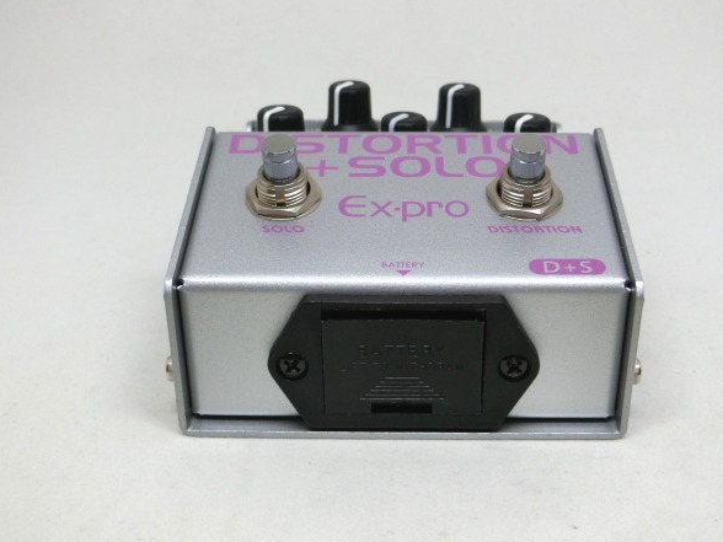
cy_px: 280
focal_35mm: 49
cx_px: 389
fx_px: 1023
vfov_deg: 29.7
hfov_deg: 38.9
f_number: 4.4
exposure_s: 1/125
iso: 160
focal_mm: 8
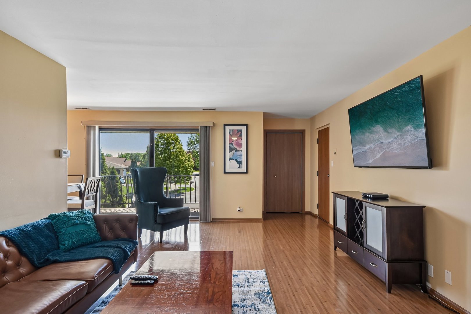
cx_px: 236
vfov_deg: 59.5
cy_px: 157
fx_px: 275
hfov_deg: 81.2
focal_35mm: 21
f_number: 8
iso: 500
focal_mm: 14
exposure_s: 1/15
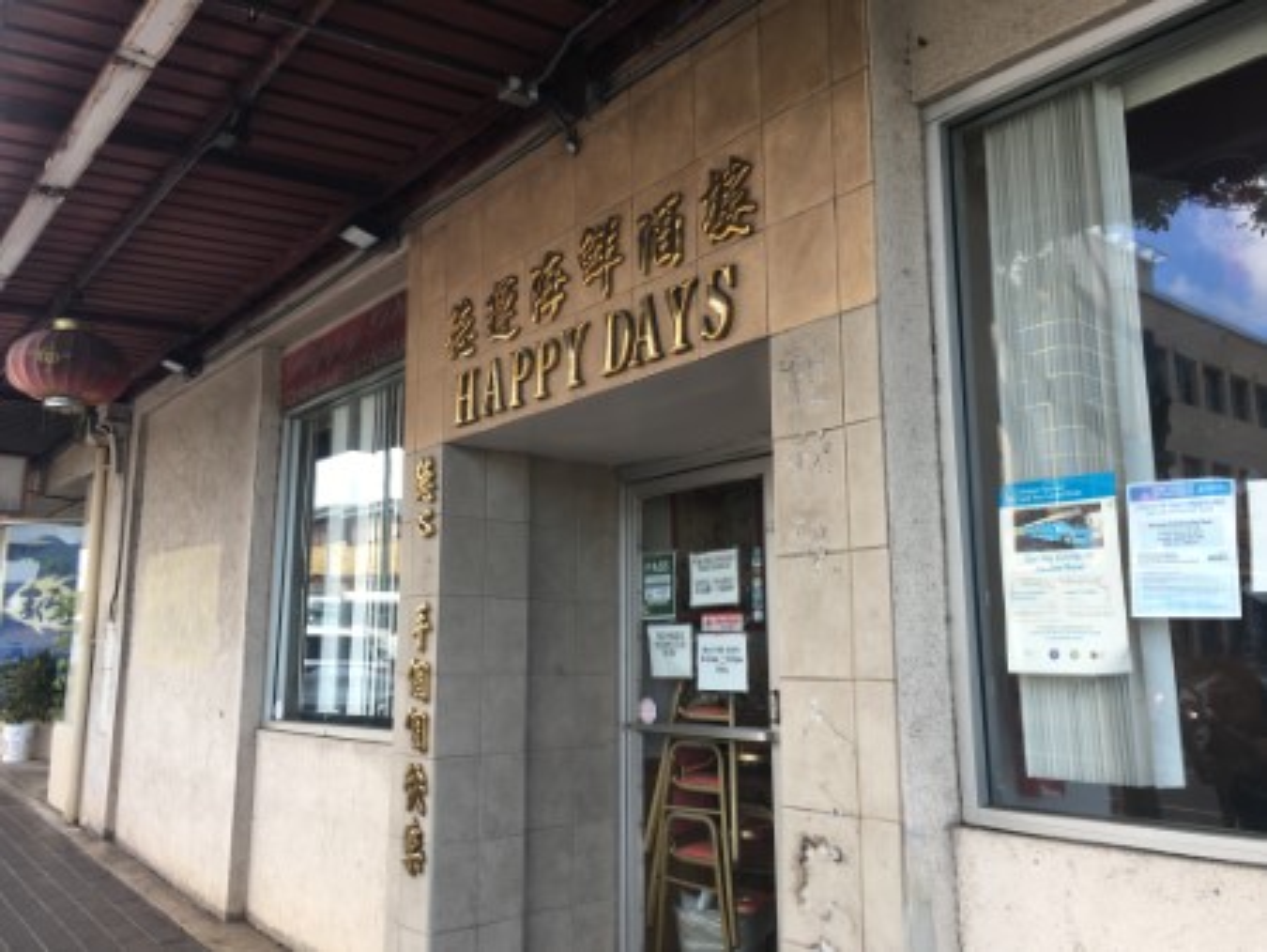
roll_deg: -0.7
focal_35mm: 29
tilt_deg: +8.8
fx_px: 1062
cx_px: 634
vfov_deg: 48.3
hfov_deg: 61.6
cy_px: 476
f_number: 2.2
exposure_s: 1/120
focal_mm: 4.15
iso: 25
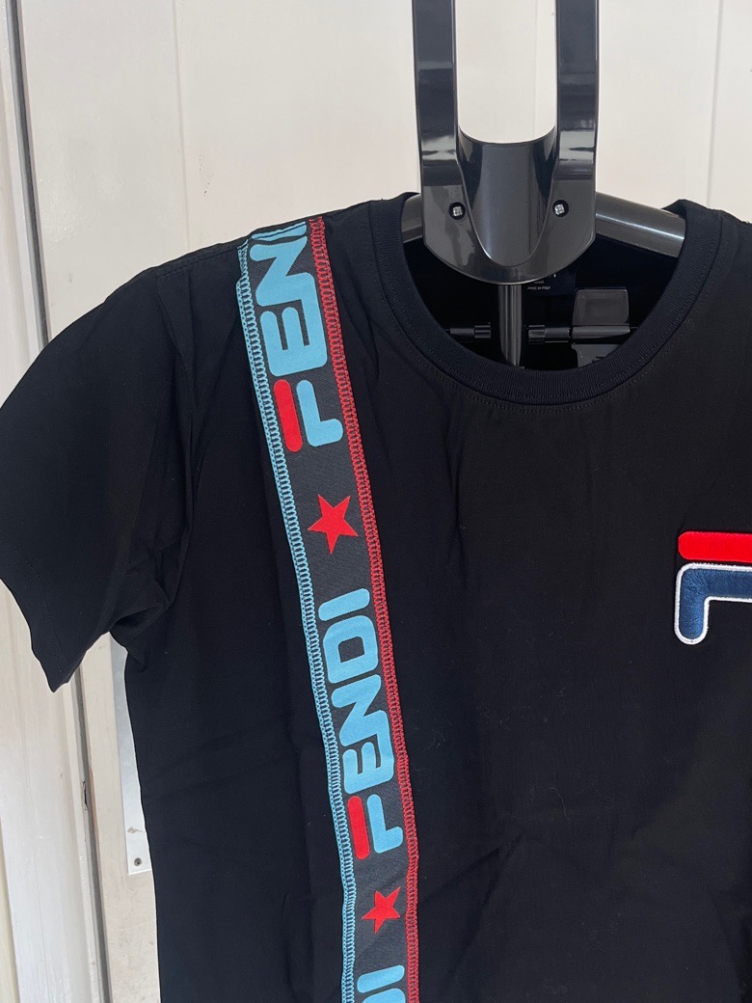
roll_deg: -0.6
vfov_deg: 46.4
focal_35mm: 40
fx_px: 1159
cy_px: 617
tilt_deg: -16.0
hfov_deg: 35.6
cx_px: 510
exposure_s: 1/79
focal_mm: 5.1
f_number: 1.6
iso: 125
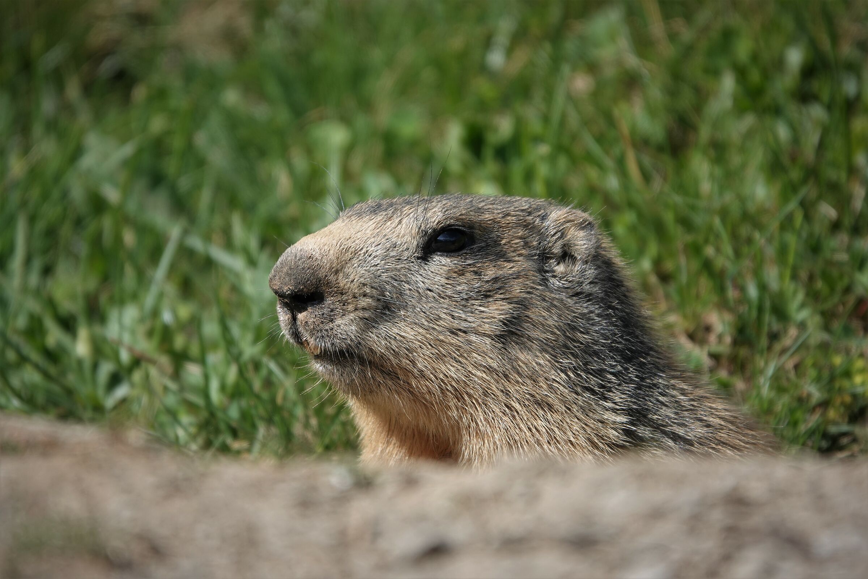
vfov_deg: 2.3
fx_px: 14466
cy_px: 290
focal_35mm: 600
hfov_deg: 3.4
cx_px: 434
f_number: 4
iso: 100
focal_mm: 220
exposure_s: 1/640
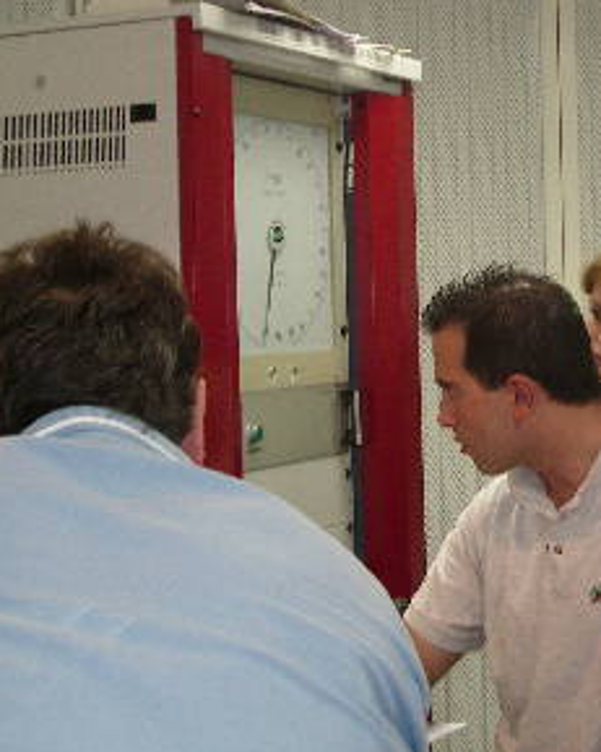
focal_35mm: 80
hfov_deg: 18.8
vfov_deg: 23.8
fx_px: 1780
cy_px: 263
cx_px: 557
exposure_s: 1/40
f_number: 2.8
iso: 200
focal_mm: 7.8
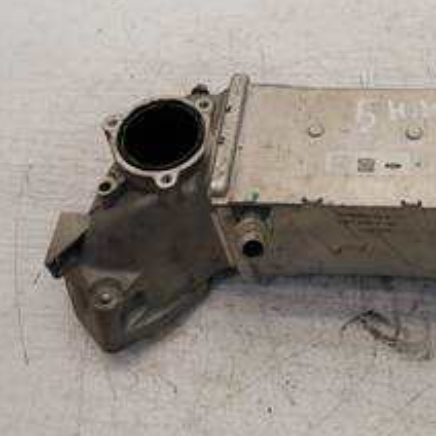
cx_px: 325
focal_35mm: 48
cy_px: 86
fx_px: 684
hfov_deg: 34.6
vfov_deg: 34.3
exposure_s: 1/80
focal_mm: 12
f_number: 3.5
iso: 200
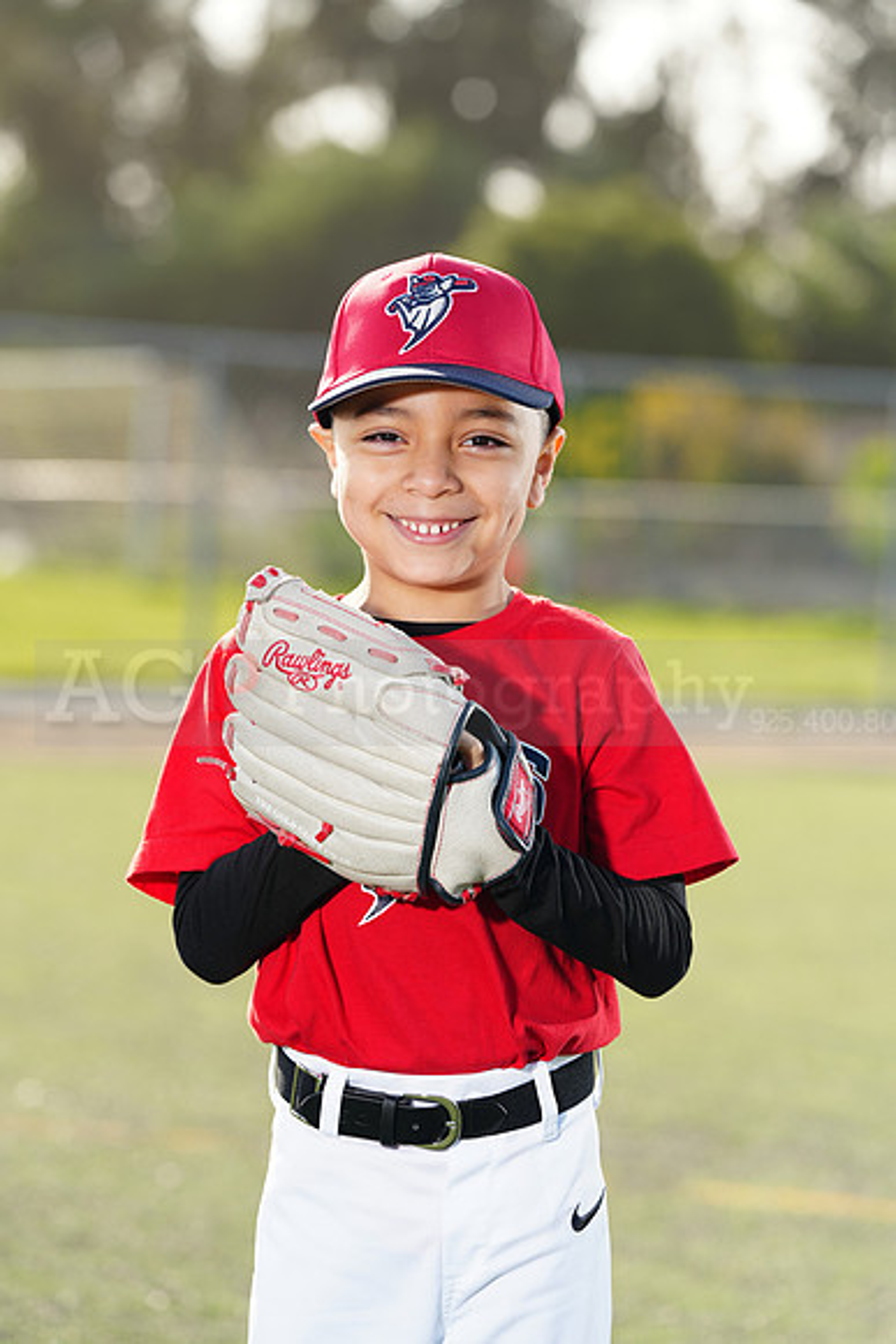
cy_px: 672
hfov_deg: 9.2
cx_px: 448
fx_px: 5596
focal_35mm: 150
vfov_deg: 13.7
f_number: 5
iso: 100
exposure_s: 1/250
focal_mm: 150
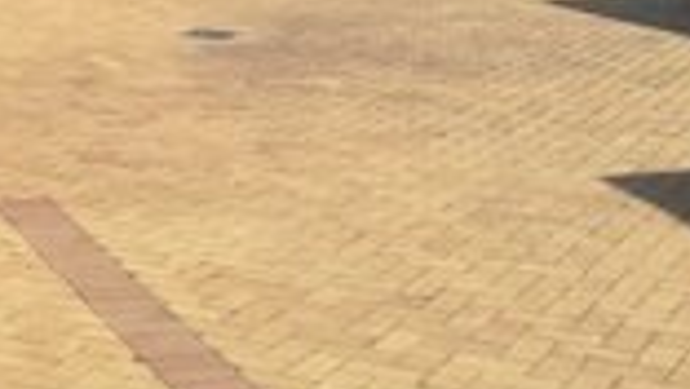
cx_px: -4
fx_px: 1721
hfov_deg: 21.8
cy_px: -347
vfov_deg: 11.8
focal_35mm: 94
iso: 50
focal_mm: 3.79
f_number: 2
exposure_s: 1/1120
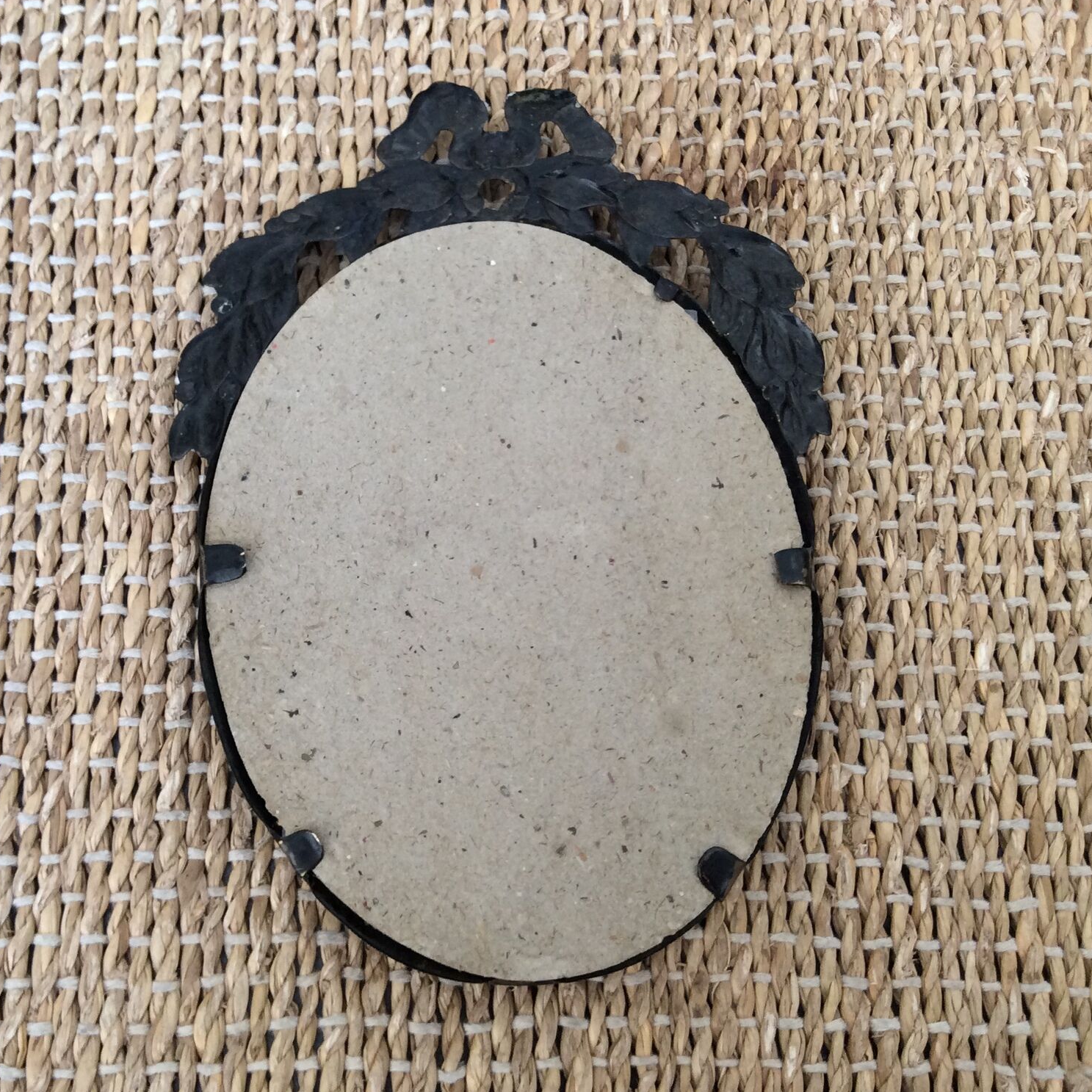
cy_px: 545
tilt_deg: -74.2
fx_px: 1356
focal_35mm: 38
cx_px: 409
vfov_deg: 43.9
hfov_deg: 43.5
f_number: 2.4
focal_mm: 3.3
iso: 80
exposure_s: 1/25
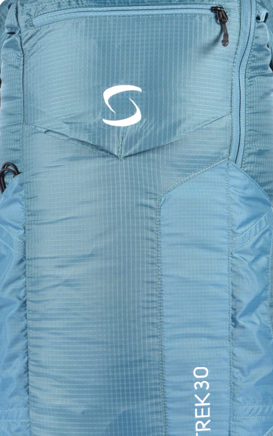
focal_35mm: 239
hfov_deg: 5.5
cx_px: 143
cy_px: 197
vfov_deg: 8.8
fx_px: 2845
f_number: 9
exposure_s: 1/200
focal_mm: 105
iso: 80
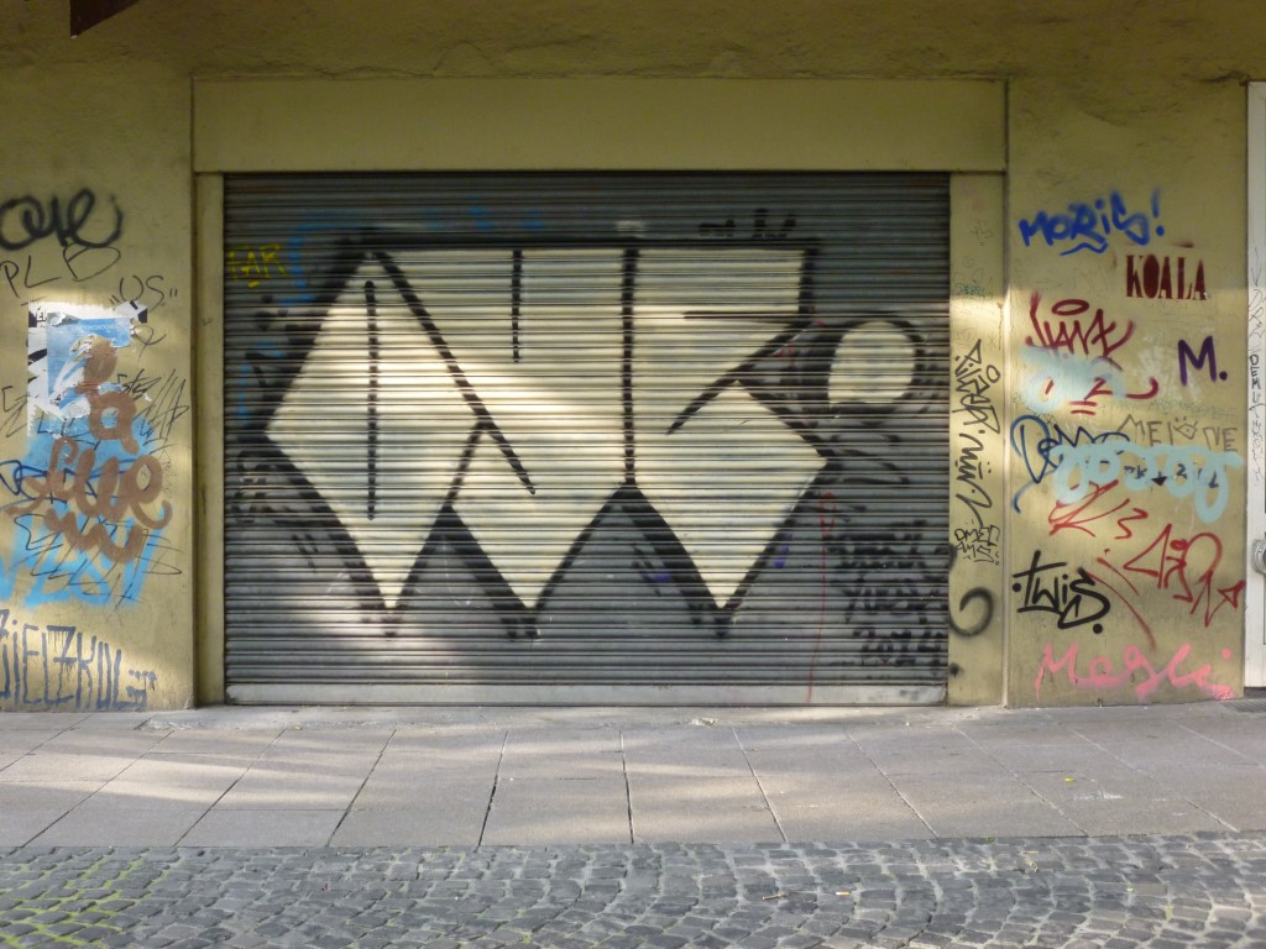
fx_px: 1646
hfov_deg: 42.1
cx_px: 633
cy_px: 474
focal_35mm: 45
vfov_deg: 32.2
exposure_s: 1/60
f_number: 3.9
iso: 250
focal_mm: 8
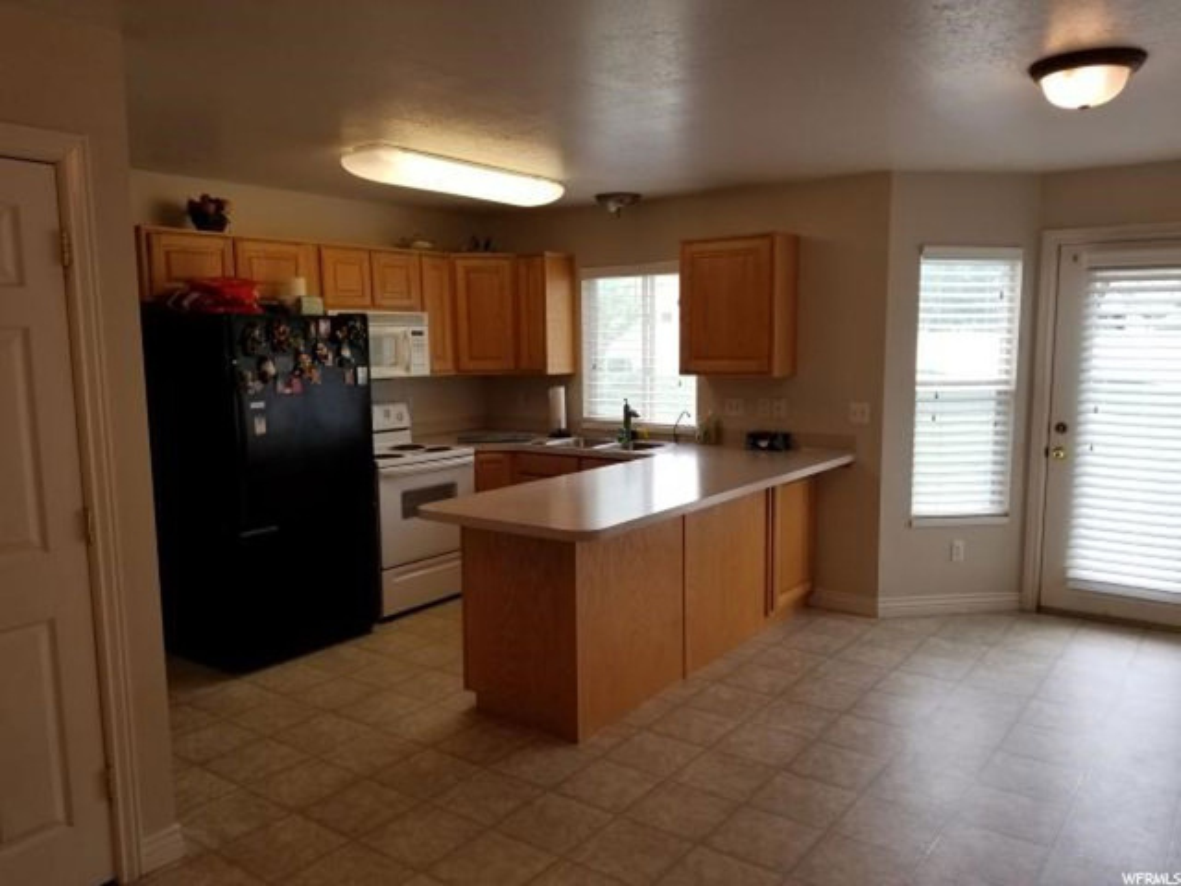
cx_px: 590
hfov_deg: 67.3
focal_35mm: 26
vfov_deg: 53.1
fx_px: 887
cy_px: 443
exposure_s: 1/120
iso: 64
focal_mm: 4.3
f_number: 1.7
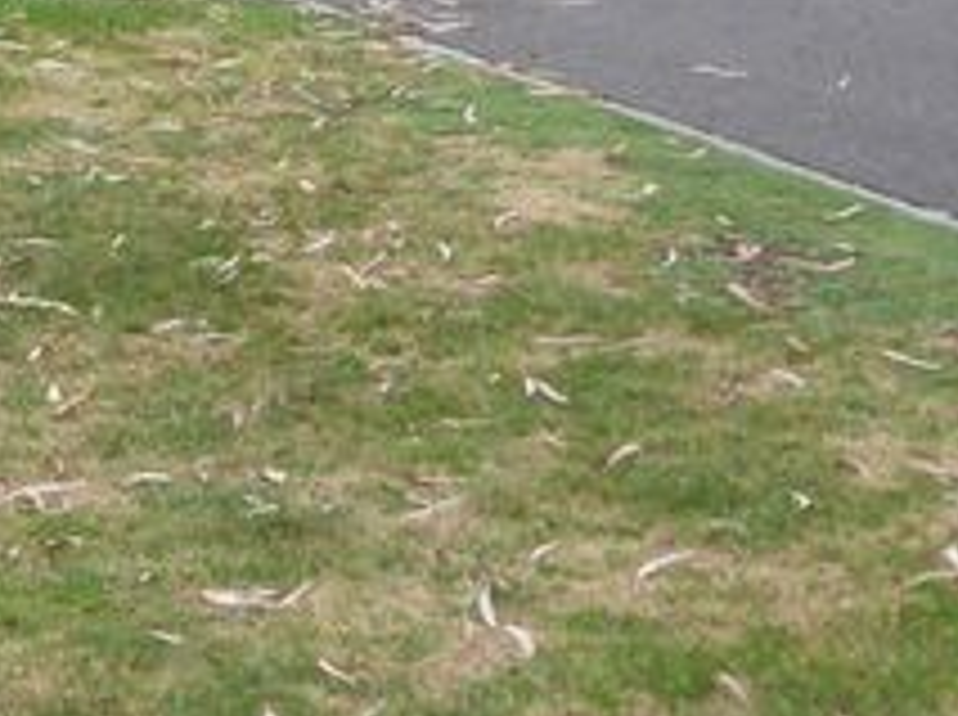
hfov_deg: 14.4
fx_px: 3536
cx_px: -477
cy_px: -621
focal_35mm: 128
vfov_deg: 10.7
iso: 80
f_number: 3.6
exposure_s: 1/80
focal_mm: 5.8
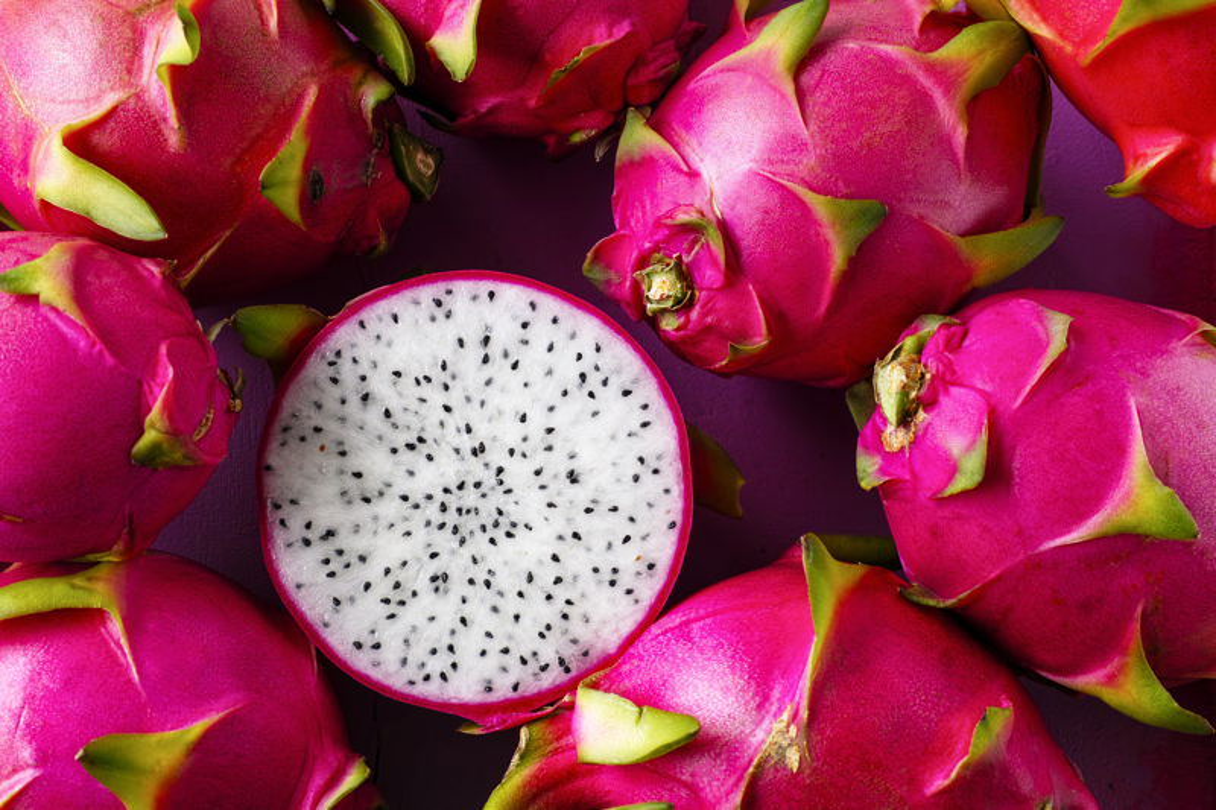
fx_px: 2533
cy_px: 405
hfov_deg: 27.0
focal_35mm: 75
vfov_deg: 18.2
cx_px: 608
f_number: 9
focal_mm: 50
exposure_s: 1/13
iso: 100
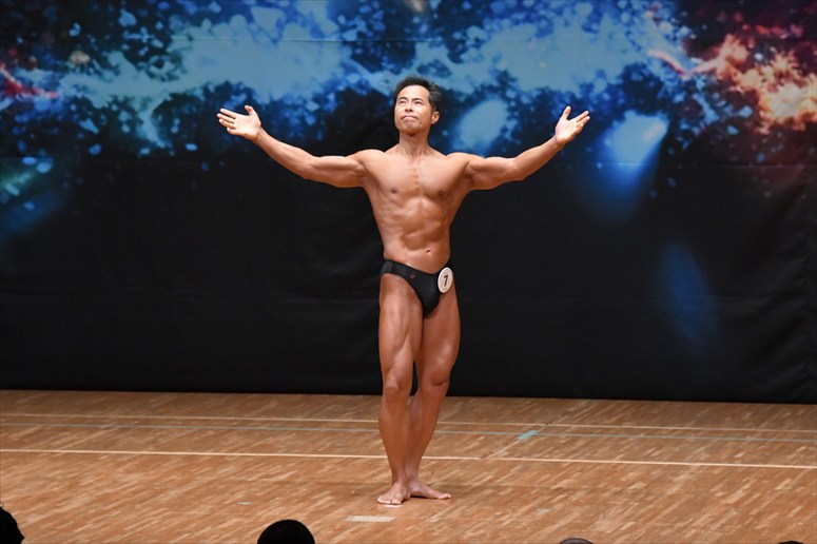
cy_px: 272
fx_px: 5784
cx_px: 408
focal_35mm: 255
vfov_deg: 5.4
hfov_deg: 8.1
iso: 5000
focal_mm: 170
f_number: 5.6
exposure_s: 1/400
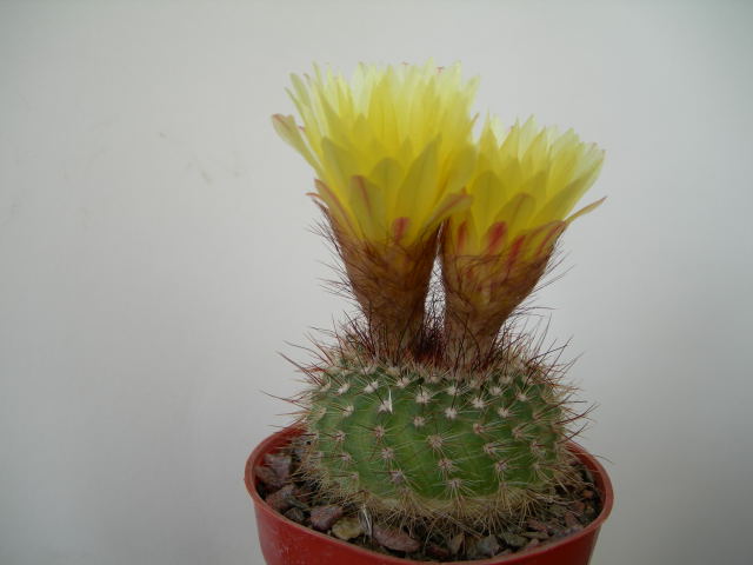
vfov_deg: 37.7
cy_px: 282
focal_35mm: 38
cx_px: 376
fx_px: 827
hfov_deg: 49.0
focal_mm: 7.8
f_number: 2.8
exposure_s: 1/68.4
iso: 50
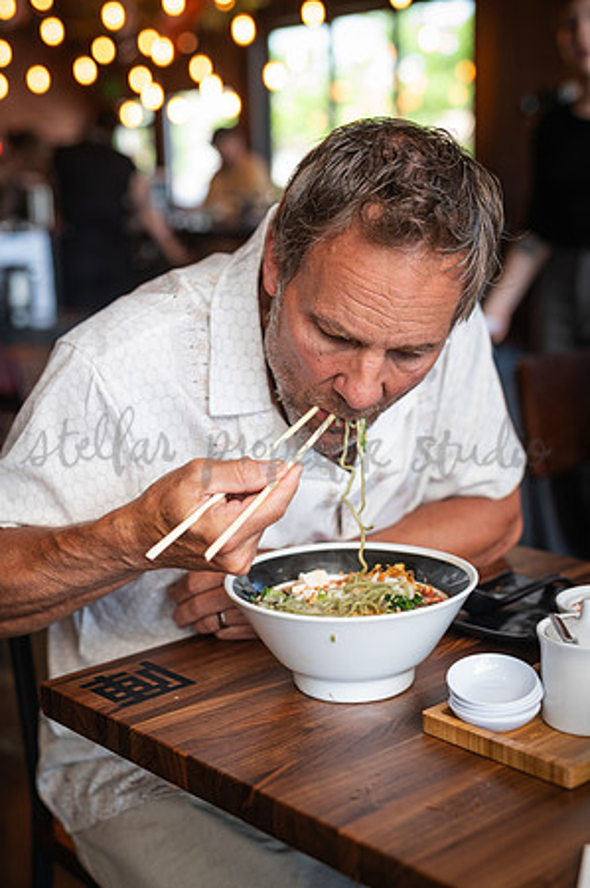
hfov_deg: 26.9
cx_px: 295
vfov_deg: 39.6
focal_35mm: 50
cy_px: 444
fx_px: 1232
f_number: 2.8
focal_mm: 50
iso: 400
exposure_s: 1/250
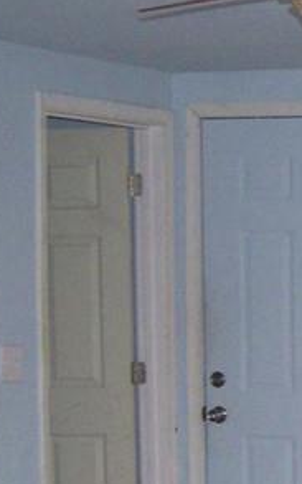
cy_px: 441
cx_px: 741
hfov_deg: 8.5
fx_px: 1858
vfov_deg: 14.7
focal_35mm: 141
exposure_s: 1/60
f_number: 2.8
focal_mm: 6.3
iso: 160
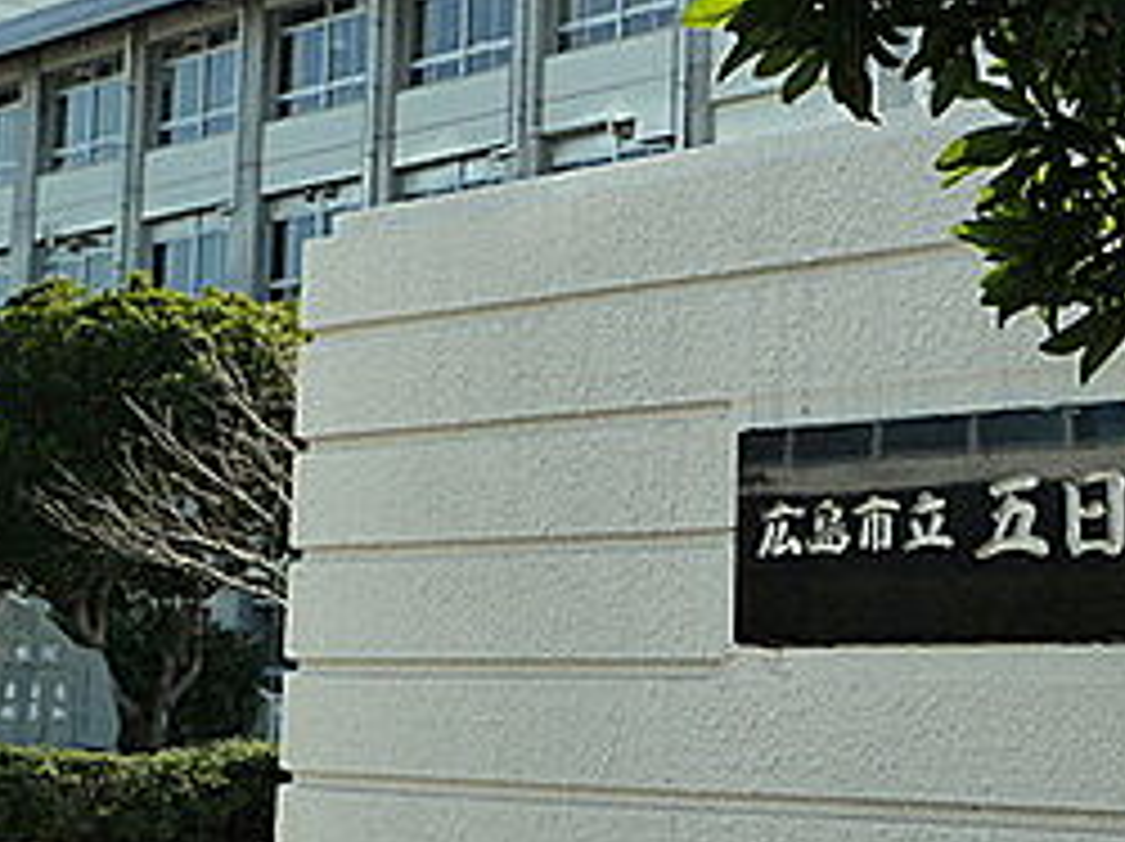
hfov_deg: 24.6
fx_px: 2565
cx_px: 756
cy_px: 347
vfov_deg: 18.6
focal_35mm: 79
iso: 125
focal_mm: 7.3
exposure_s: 1/250
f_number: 4
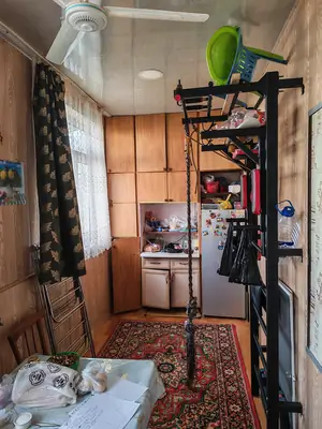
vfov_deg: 71.6
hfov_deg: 56.8
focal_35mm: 24
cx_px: 161
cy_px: 214
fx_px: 298
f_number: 1.9
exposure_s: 1/50
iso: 200
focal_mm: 6.12
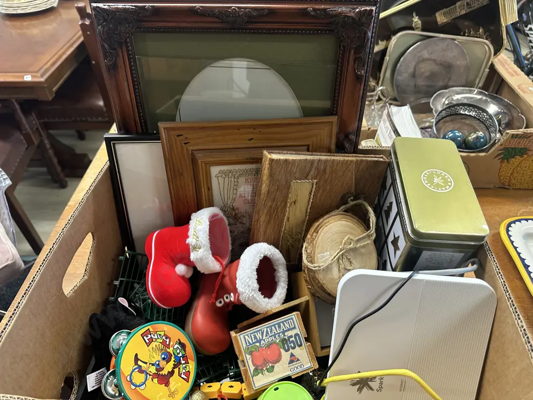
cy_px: 200
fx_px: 370
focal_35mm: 24
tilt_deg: -43.1
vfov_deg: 56.8
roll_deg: -1.2
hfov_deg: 71.6
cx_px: 266
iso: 200
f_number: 1.78
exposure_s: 1/50
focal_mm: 6.86
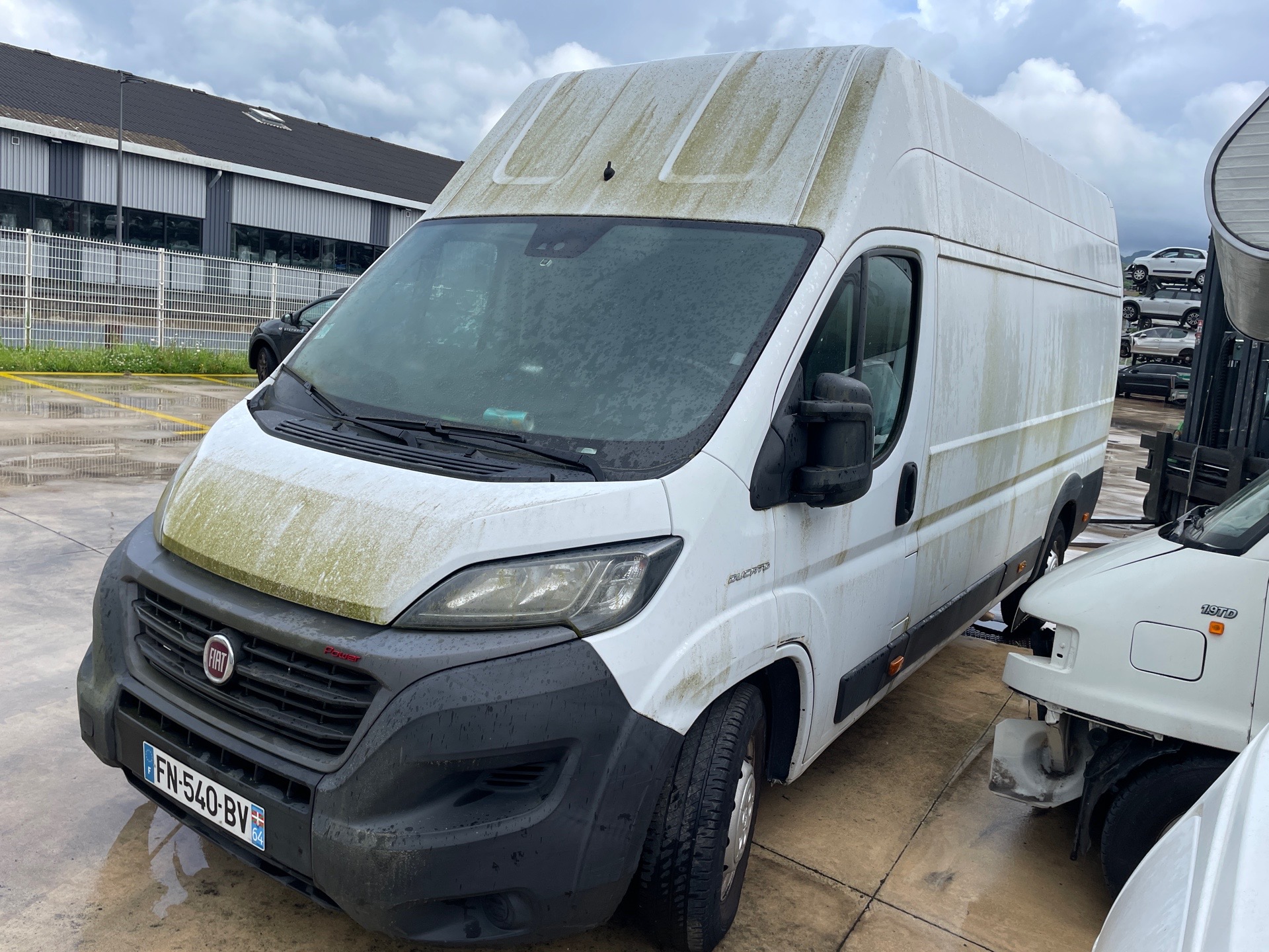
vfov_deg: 53.1
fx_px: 953
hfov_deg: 67.3
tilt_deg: -10.6
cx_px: 634
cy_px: 476
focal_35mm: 26
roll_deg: -5.4
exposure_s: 1/1855
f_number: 1.6
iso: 32
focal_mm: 4.2
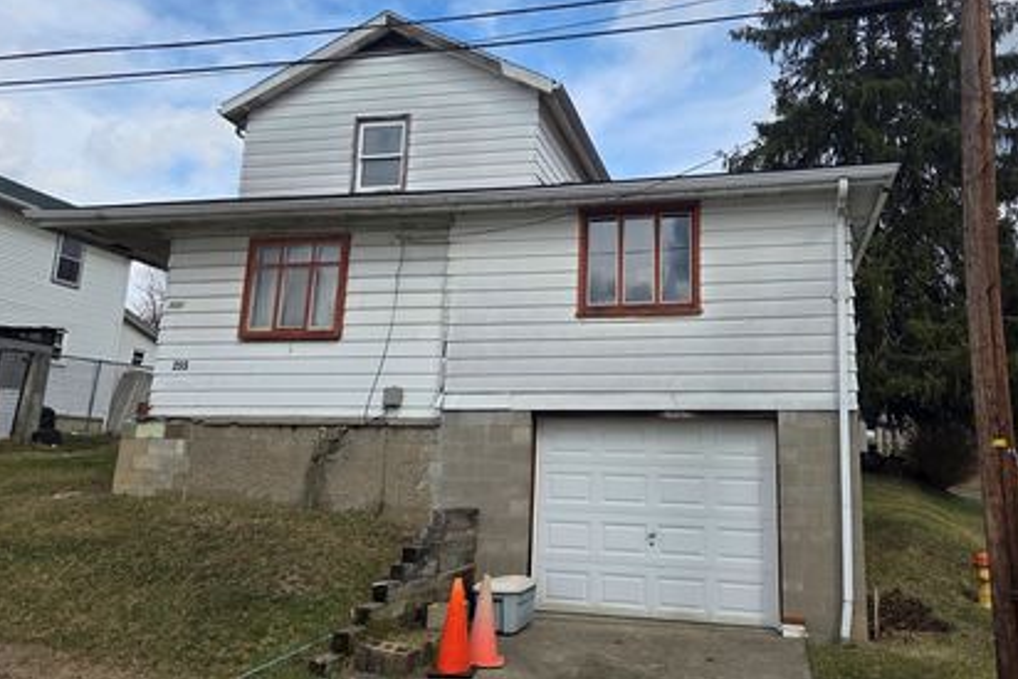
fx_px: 820
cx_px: 591
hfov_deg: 63.3
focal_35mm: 29
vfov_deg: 45.0
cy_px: 315
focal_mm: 5.4
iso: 80
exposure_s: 1/4098
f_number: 1.8
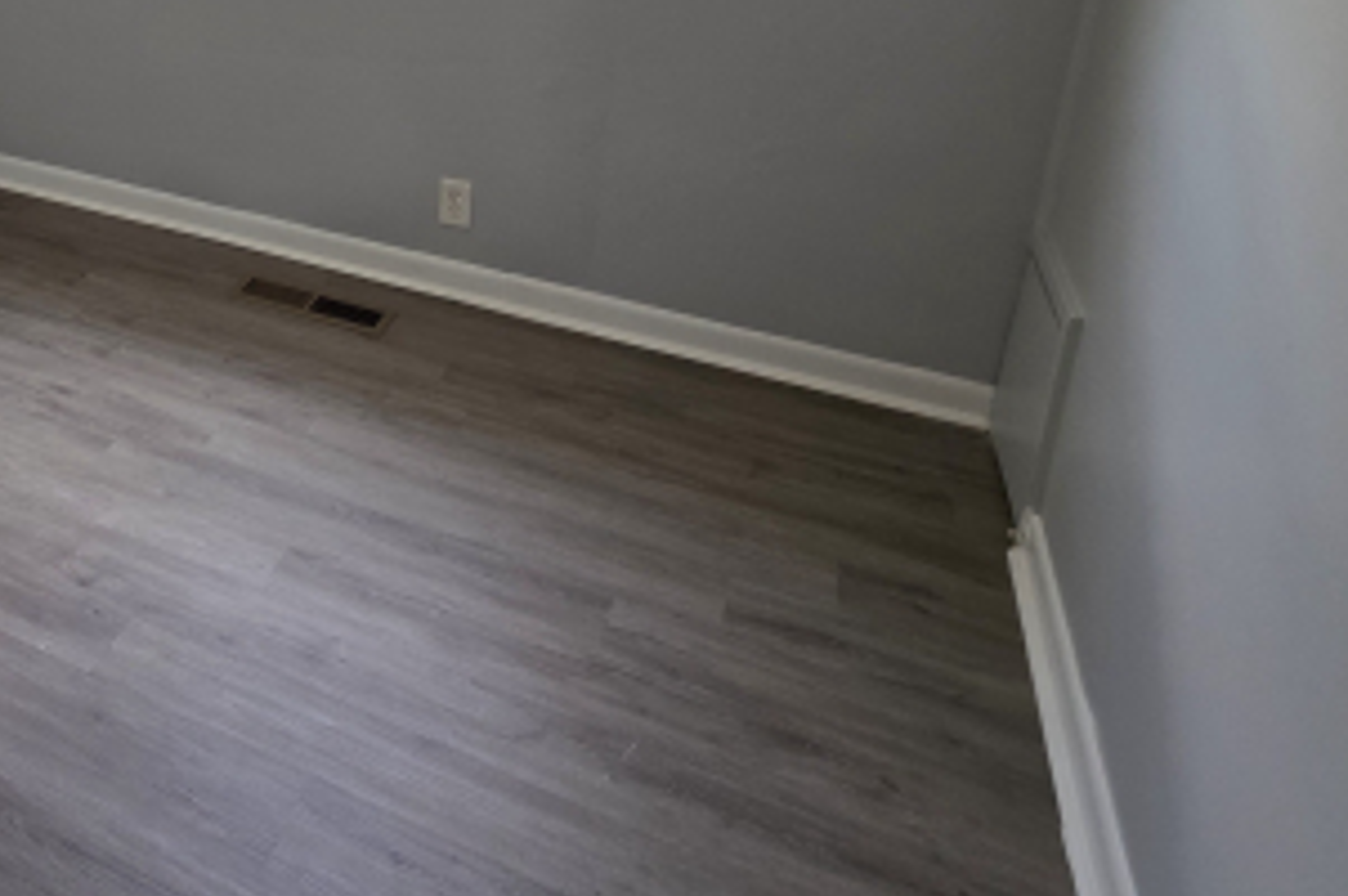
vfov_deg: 39.3
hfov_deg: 51.5
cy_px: 36
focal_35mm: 30
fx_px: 1122
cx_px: 43
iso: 125
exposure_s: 1/120
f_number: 1.9
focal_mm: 2.2
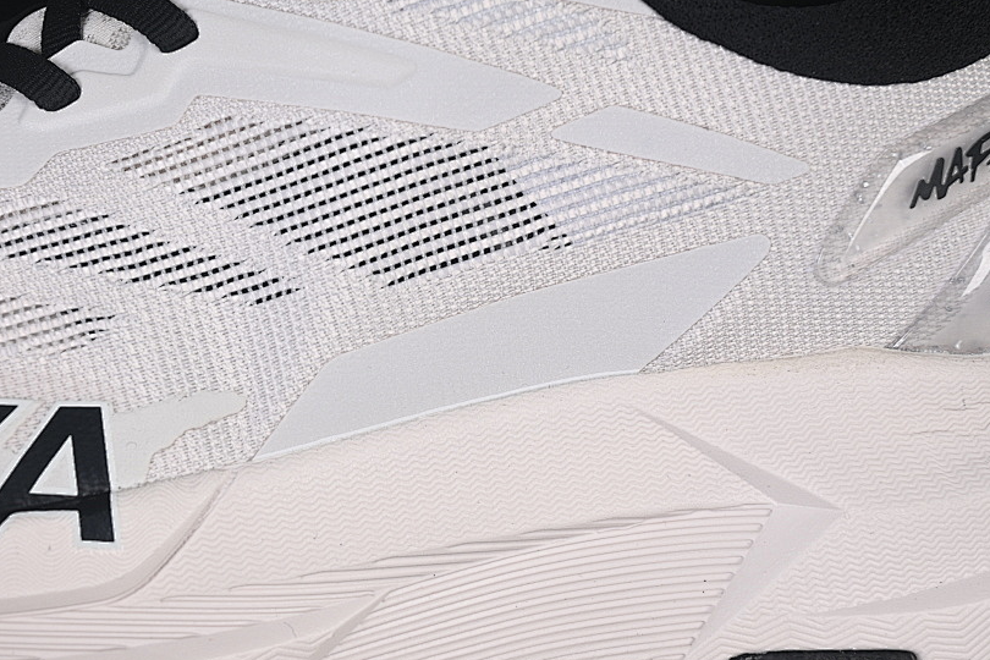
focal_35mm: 100
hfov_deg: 20.4
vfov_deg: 13.7
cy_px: 334
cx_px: 413
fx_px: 2750
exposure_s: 1/80
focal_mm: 50
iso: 160
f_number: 7.1
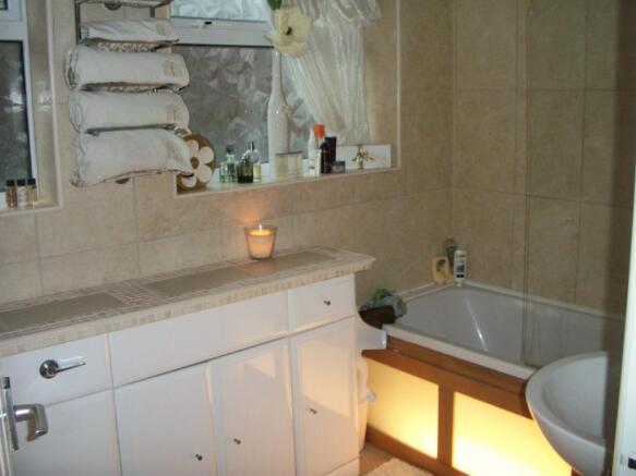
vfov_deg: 40.7
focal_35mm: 35
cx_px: 318
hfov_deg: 52.6
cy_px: 238
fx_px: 643
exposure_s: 1/30
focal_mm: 6.3
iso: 160
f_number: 3.1
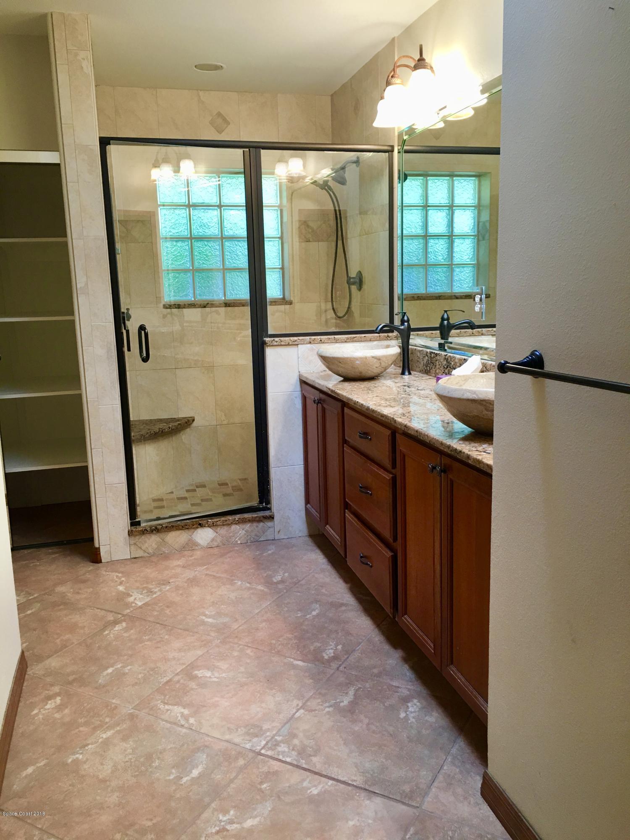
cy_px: 420
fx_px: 704
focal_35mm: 29
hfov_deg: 48.2
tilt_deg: -9.5
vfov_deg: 61.7
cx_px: 315
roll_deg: +1.3
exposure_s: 1/15
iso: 32
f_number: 2.2
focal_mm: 4.15
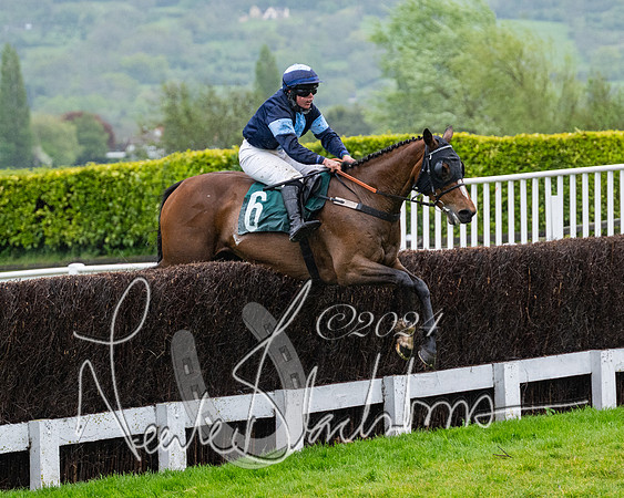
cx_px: 329
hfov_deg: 8.2
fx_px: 4368
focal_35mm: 237
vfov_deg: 6.5
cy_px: 249
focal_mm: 140
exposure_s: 1/1250
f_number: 4
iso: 1000
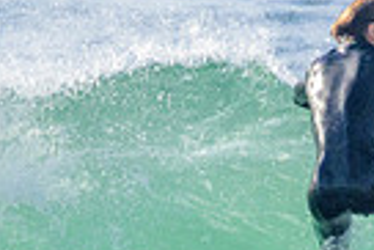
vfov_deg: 0.4
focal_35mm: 3414
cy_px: 468
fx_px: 35505
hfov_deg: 0.6
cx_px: 528
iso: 2000
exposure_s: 1/2000
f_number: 11
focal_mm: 800
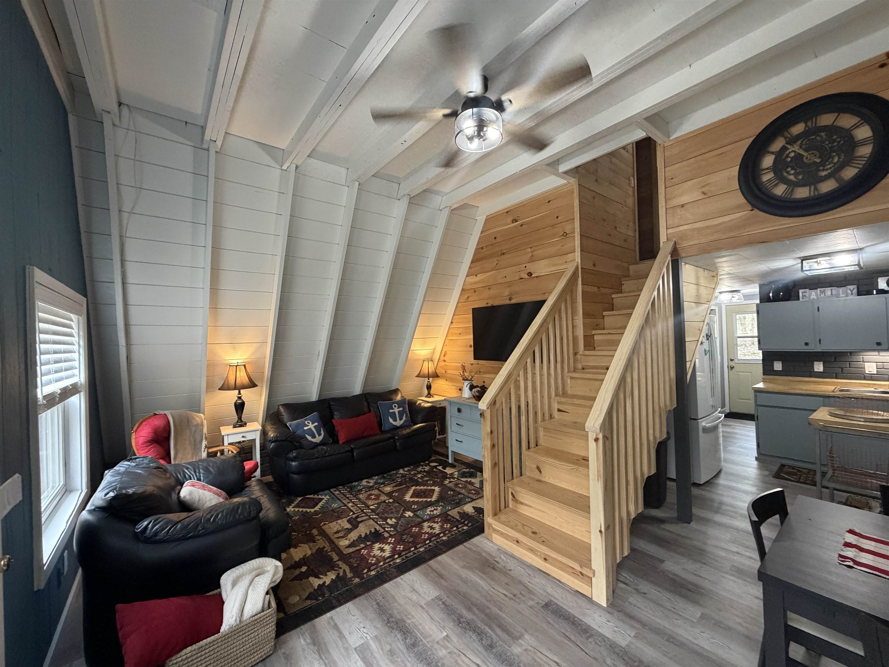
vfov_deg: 85.7
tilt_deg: +0.5
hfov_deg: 102.1
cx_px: 444
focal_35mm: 14
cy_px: 334
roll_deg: +2.9
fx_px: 360
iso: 400
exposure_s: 1/60
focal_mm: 2.22
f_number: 2.2
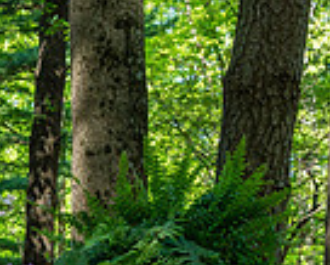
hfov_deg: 14.5
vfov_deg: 12.8
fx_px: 1095
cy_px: 444
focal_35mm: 112
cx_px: -313
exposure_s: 1/160
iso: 900
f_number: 8
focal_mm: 28
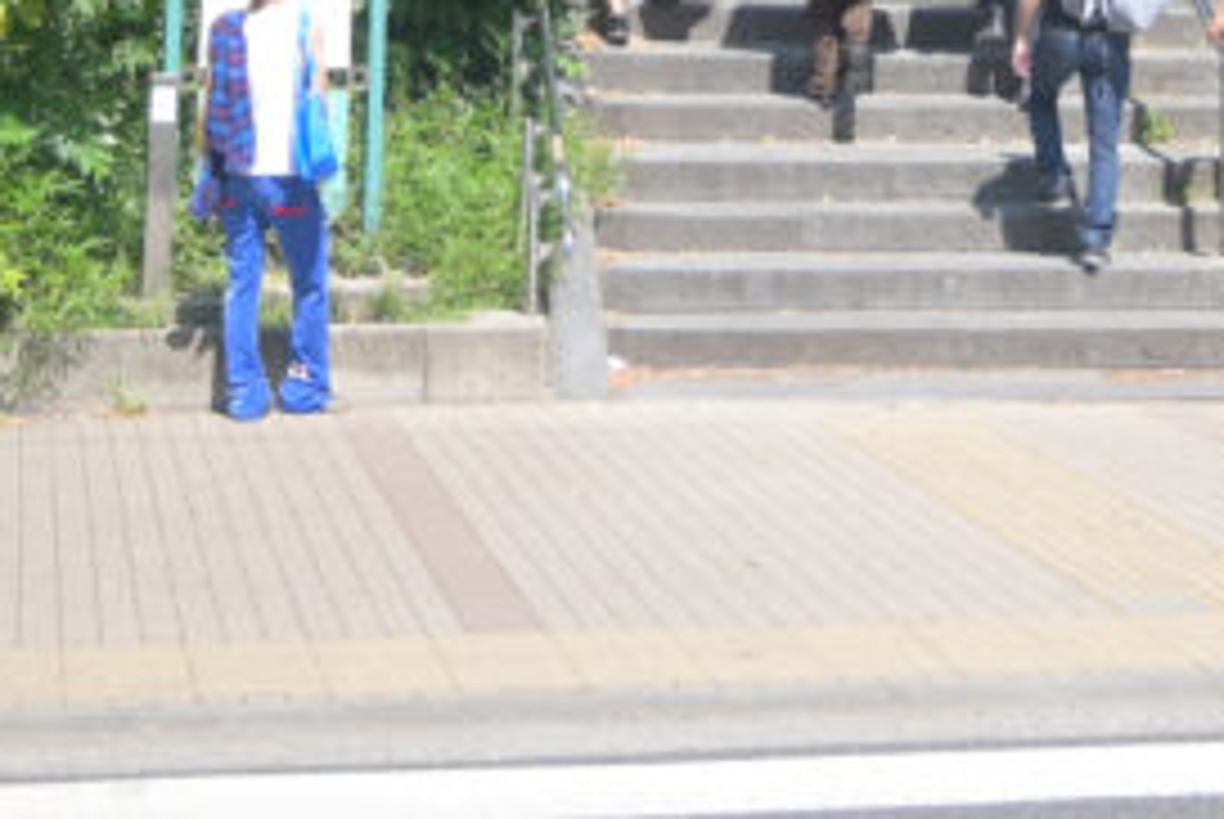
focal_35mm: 96
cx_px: 788
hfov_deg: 21.2
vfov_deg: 12.8
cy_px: -704
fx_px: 3263
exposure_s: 1/640
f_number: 3.5
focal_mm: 17
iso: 100
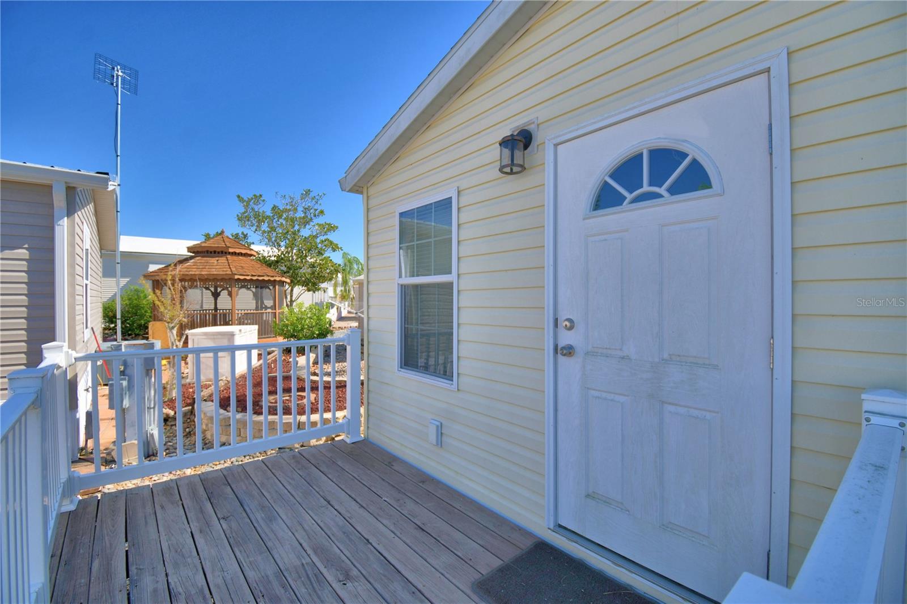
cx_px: 454
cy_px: 302
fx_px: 378
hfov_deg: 100.4
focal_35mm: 15
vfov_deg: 77.3
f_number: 4.5
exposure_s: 1/1000
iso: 100
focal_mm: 10
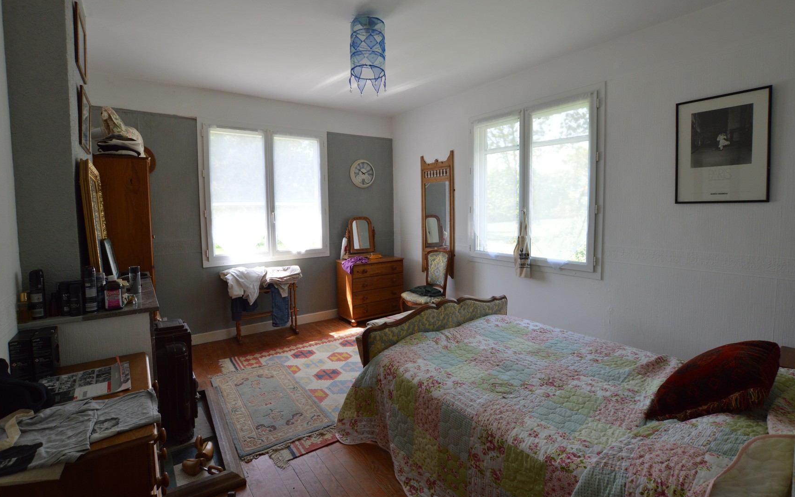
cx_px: 396
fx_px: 347
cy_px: 231
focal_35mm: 16
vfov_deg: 71.2
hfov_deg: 97.8
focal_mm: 10
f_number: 5
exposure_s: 1/100
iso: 400
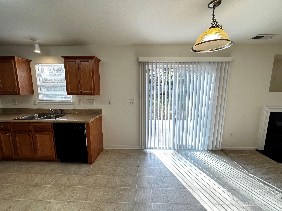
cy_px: 106
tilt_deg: -9.5
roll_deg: +0.0
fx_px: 114
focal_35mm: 14
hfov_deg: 102.1
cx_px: 141
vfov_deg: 85.7
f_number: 2.2
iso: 100
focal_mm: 2.22
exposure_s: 1/120
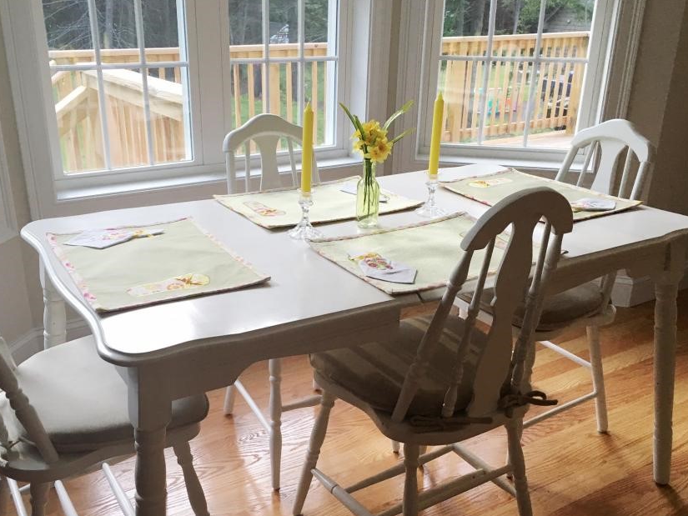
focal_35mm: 36
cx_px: 310
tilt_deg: -23.3
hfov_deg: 51.3
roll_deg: -0.6
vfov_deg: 39.6
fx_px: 716
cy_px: 301
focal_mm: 4.15
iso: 40
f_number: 2.2
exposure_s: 1/30
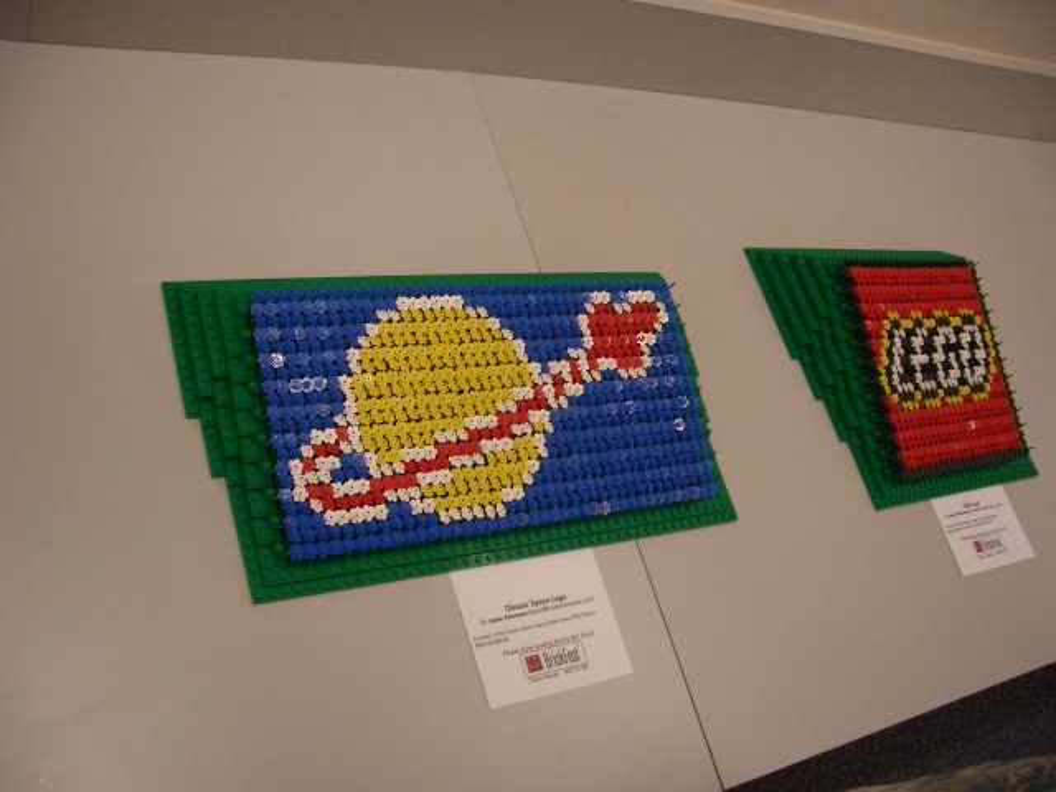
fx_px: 1068
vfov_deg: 40.7
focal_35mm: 35
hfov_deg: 52.6
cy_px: 396
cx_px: 528
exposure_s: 1/80
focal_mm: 5.8
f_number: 2.6
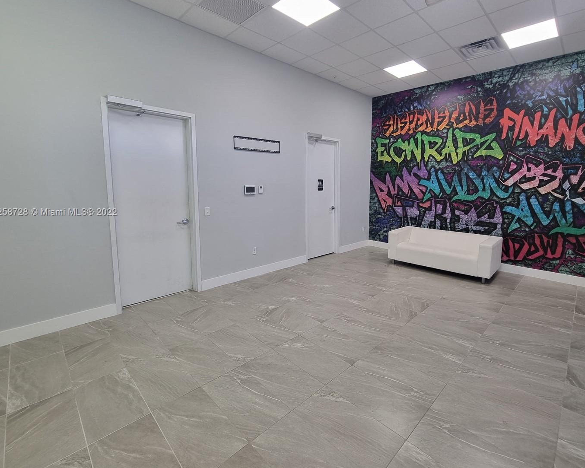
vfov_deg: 83.8
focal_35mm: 15
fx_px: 260
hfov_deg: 96.4
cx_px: 324
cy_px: 213
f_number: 2.2
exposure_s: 1/60
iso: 100
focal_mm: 2.2
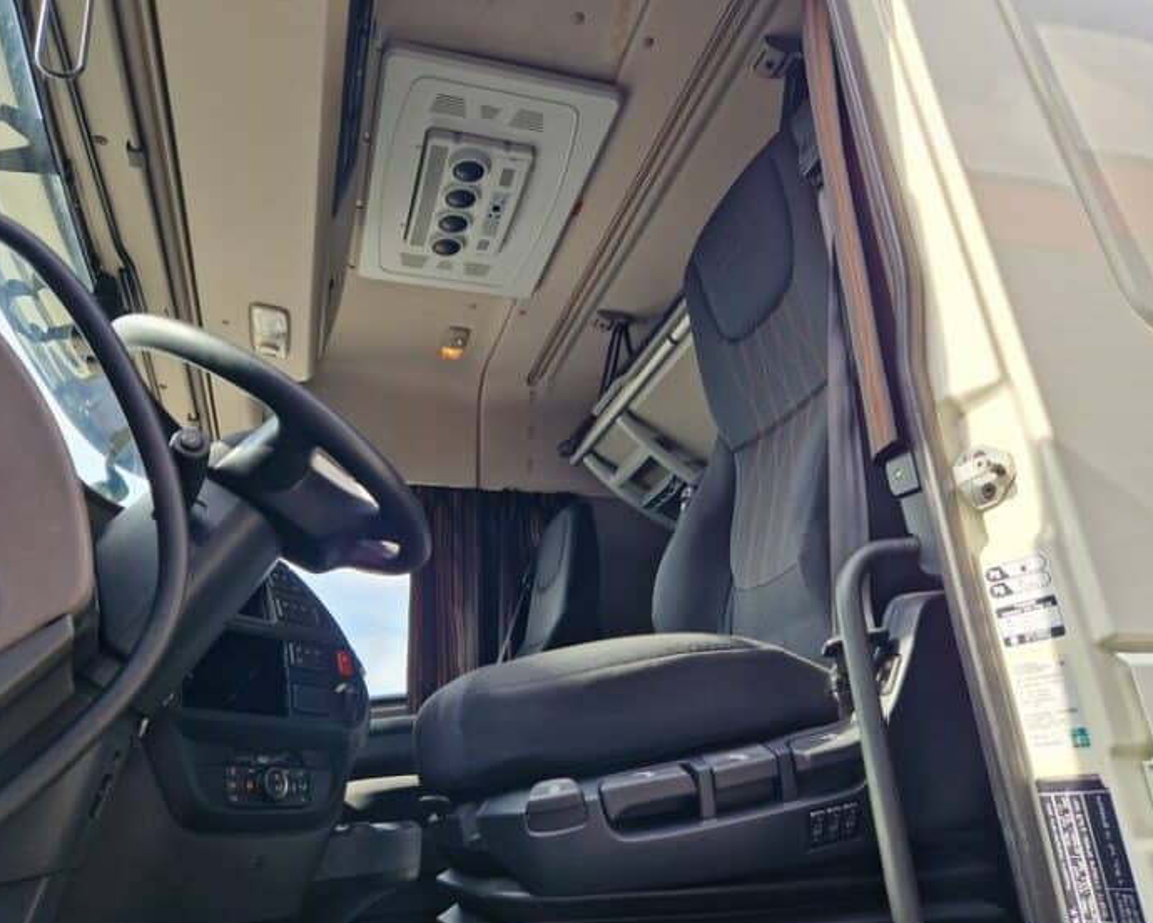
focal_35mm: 25
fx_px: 853
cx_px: 570
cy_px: 453
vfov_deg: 56.8
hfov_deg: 68.1
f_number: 1.8
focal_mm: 5.4
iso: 50
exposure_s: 1/180
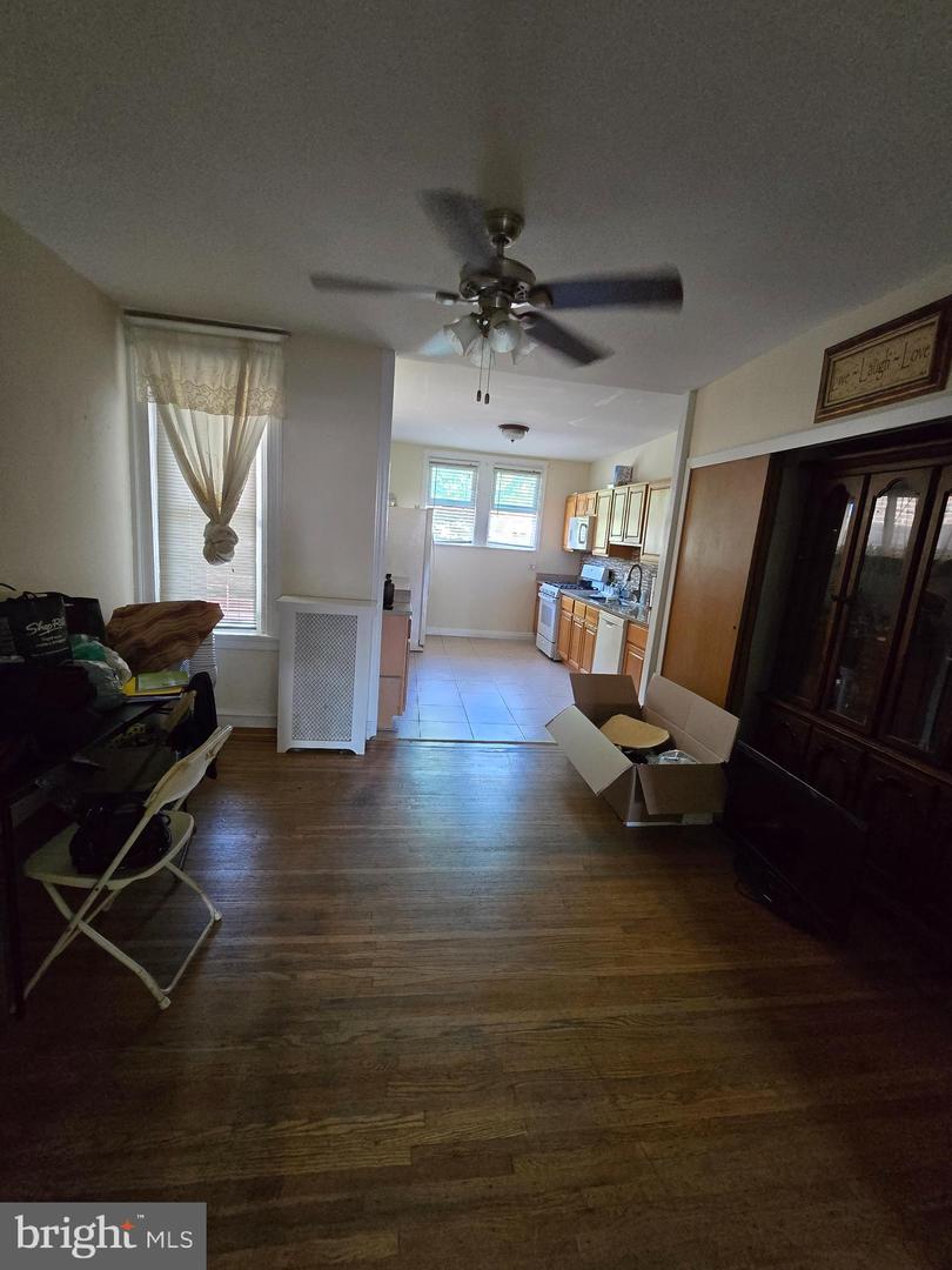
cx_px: 476
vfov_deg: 106.2
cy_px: 635
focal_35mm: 13
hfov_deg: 89.9
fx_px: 477
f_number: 2.2
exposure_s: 1/60
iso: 1000
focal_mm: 2.2
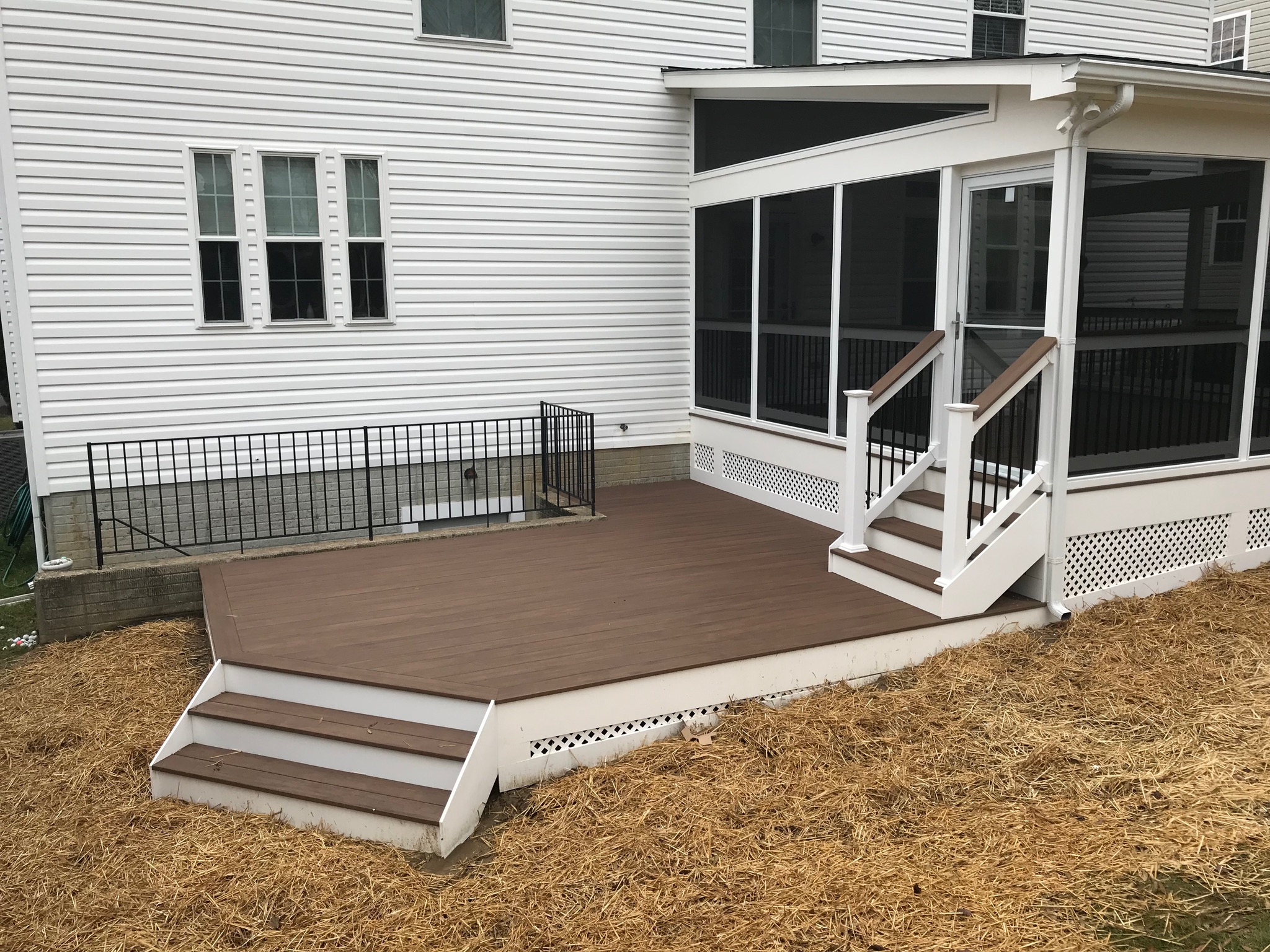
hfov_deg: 63.4
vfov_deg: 49.7
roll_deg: -0.6
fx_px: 1027
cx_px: 635
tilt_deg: -10.0
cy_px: 476
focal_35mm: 28
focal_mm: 3.99
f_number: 1.8
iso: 20
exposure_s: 1/195
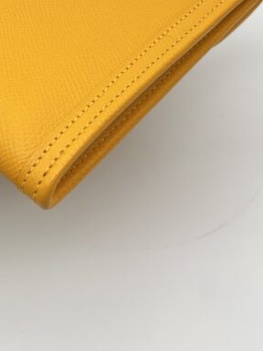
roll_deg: +3.9
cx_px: 20
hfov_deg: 20.5
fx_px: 709
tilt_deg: -44.0
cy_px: 21
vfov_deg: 26.6
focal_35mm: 70
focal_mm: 5.7
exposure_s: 1/140
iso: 32
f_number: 1.5
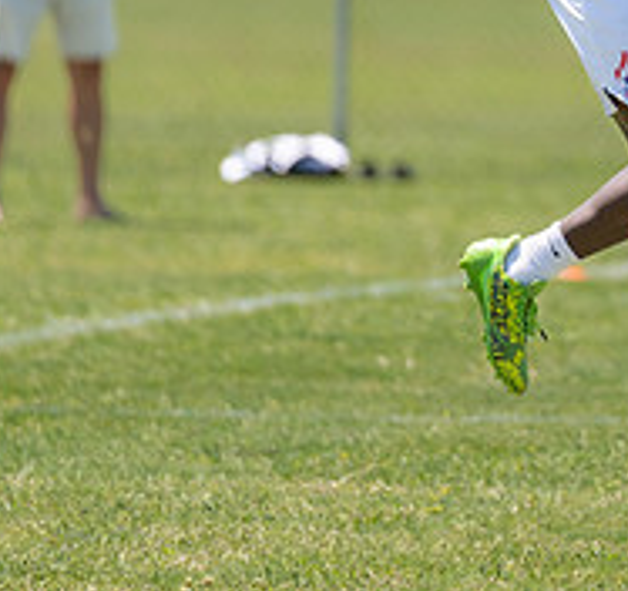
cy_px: -155
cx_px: 765
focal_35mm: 861
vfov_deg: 2.0
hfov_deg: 2.1
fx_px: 17160
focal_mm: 200
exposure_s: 1/2500
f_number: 2.8
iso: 100
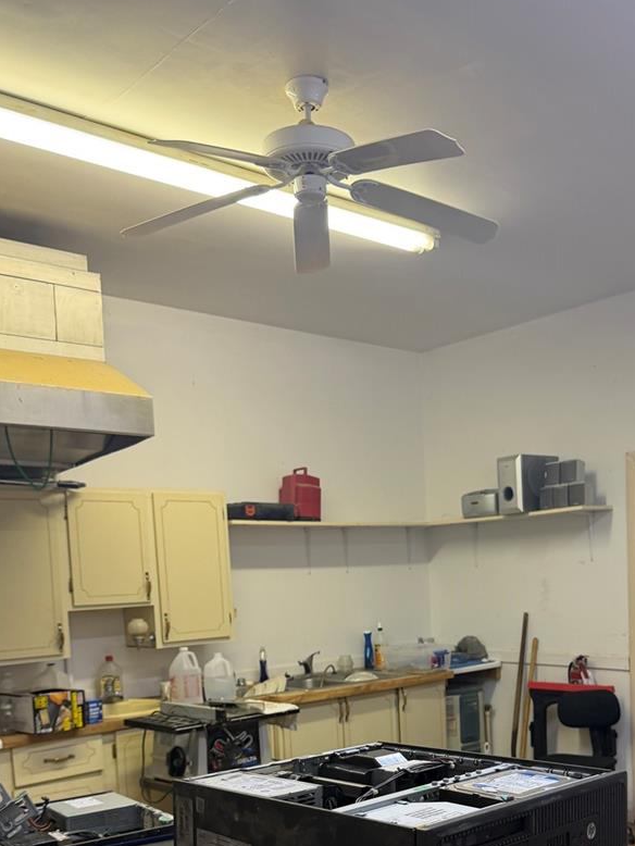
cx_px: 400
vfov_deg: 48.2
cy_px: 635
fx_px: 904
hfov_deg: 38.4
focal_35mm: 37
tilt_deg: -7.2
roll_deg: +1.2
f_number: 1.78
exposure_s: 1/60
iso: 125
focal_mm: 6.76
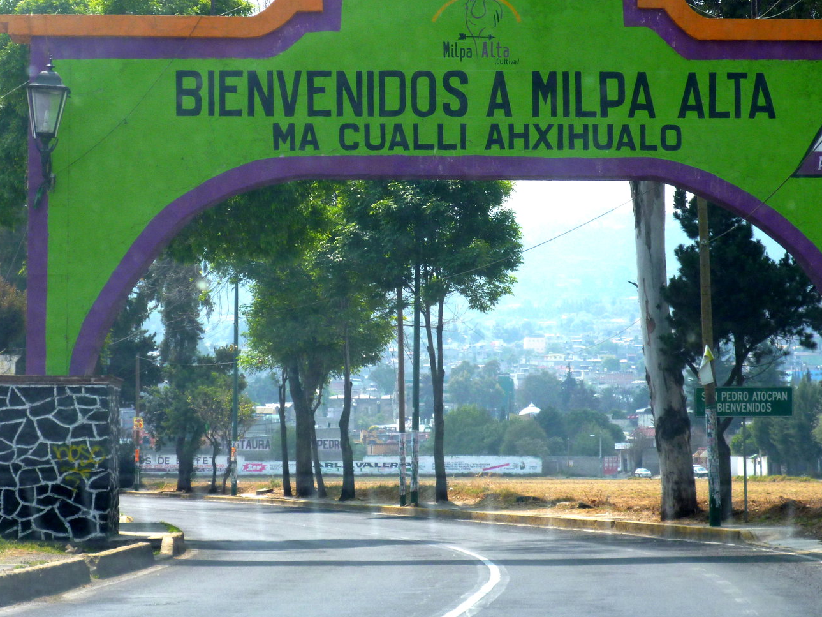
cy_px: 283
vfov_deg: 13.7
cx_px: 401
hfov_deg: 18.2
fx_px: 2565
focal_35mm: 108
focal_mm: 15.5
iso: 100
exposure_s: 1/160
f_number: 5.8
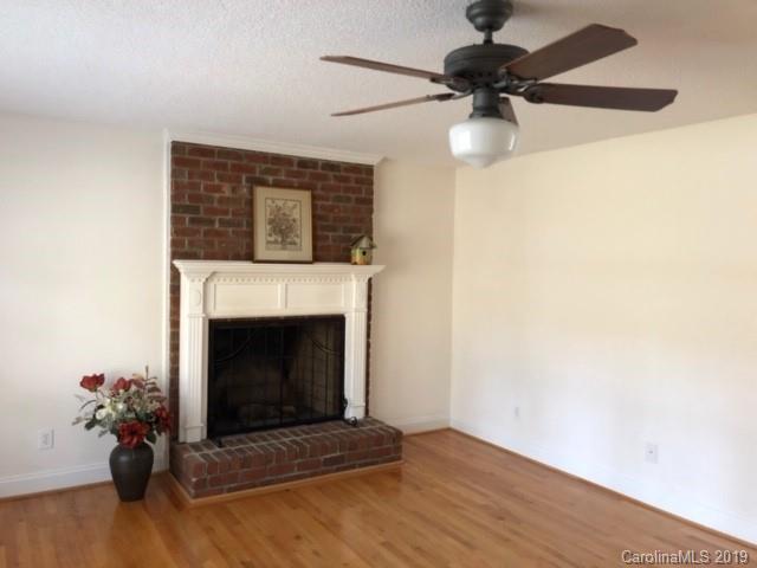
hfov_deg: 63.4
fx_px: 612
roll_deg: -1.1
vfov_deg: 49.7
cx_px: 378
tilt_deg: -1.5
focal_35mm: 28
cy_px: 284
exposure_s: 1/15
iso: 64
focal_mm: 3.99
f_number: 1.8
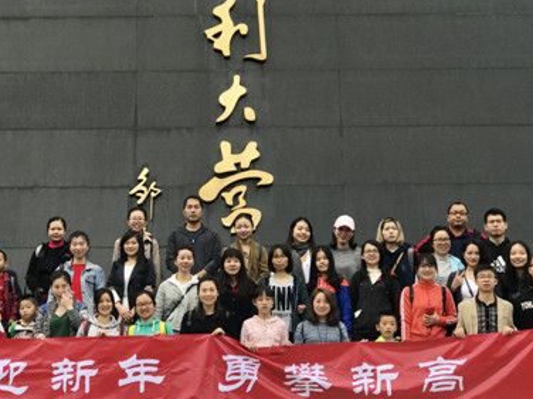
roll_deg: -0.8
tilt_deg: +11.8
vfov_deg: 16.2
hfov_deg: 21.5
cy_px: 150
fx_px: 1399
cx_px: 223
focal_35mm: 91
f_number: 2.8
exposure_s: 1/181
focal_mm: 6.6
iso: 20
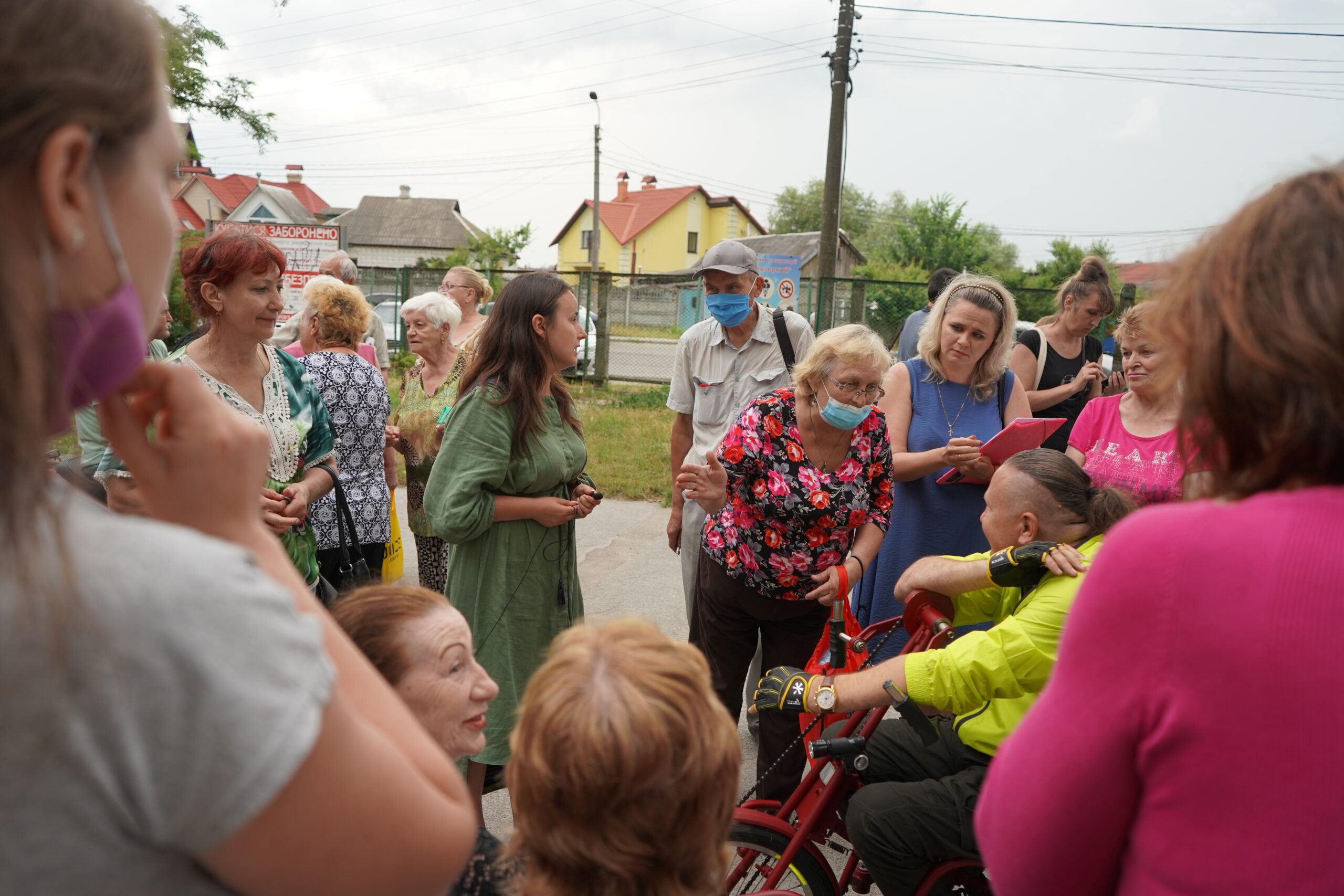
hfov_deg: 63.7
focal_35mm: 29
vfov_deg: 45.0
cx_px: 672
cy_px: 448
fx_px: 1083
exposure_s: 1/160
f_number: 4
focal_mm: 29
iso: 250
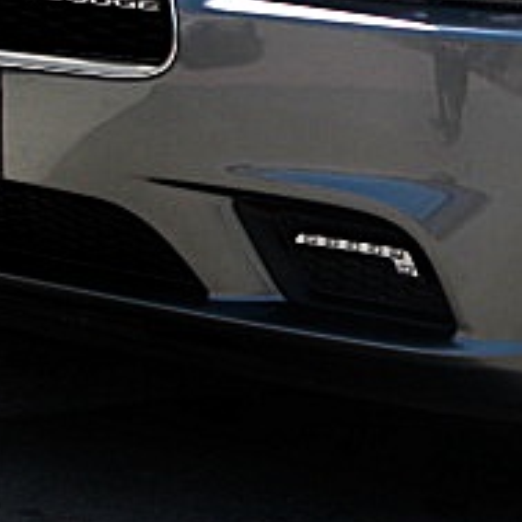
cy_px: 207
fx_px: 1843
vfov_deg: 16.1
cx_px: 530
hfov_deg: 15.8
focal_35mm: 108
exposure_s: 1/400
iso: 50
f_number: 2.8
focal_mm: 6.3
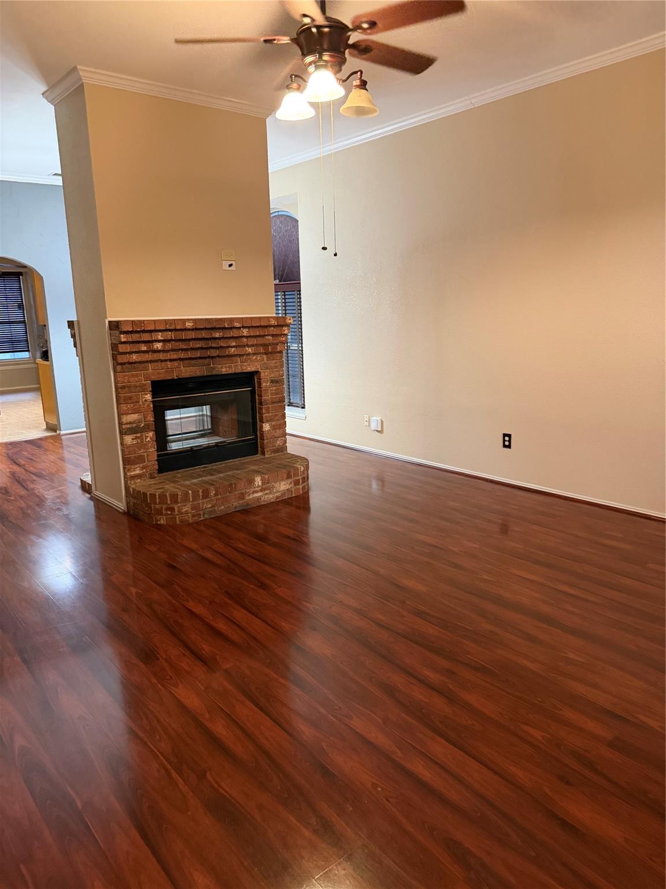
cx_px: 333
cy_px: 444
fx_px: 616
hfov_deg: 56.8
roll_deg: +0.9
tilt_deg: -12.1
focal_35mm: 24
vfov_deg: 71.6
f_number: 1.78
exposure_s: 1/40
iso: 640
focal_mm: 6.76
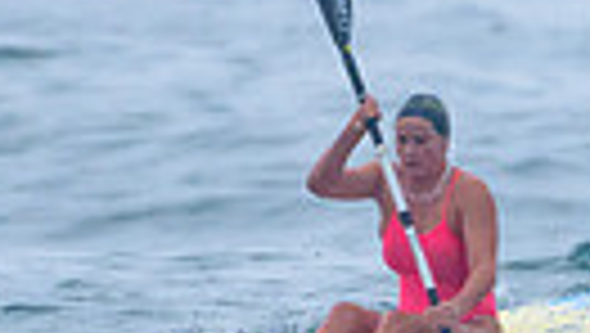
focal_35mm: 2842
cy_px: 314
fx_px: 44507
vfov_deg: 0.4
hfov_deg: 0.8
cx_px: 515
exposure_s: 1/1250
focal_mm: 500
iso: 1600
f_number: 5.6
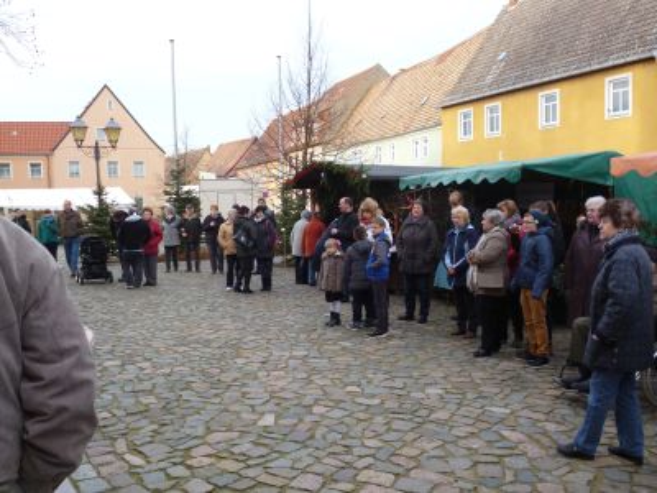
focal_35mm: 32
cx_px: 328
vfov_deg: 44.2
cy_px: 246
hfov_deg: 56.8
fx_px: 607
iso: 100
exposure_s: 1/125
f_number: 2.9
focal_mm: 5.7
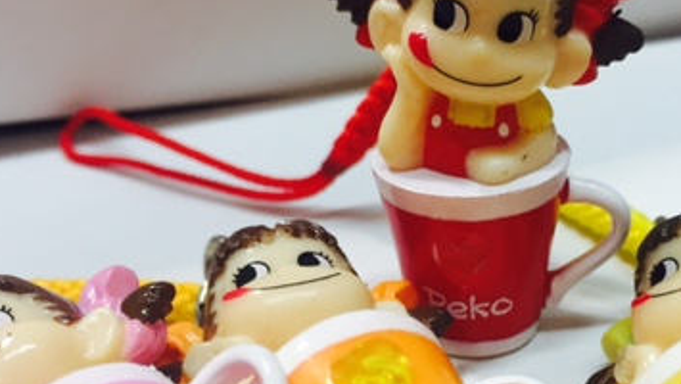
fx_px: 1030
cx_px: 478
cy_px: 301
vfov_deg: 20.9
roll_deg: -4.5
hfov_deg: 36.1
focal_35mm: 57
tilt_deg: -33.5
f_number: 2.2
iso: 40
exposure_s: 1/33
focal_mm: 4.15
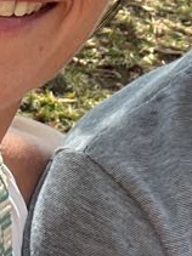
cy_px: -194
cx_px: 173
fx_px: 1266
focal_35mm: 171
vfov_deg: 10.9
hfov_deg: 8.6
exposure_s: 1/179
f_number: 2.2
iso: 32
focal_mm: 2.71
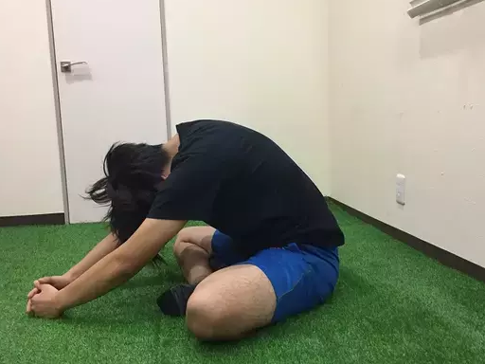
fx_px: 476
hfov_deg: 53.9
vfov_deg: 41.8
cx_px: 229
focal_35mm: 34
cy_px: 183
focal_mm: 4.15
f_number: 2.2
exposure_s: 1/33
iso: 250
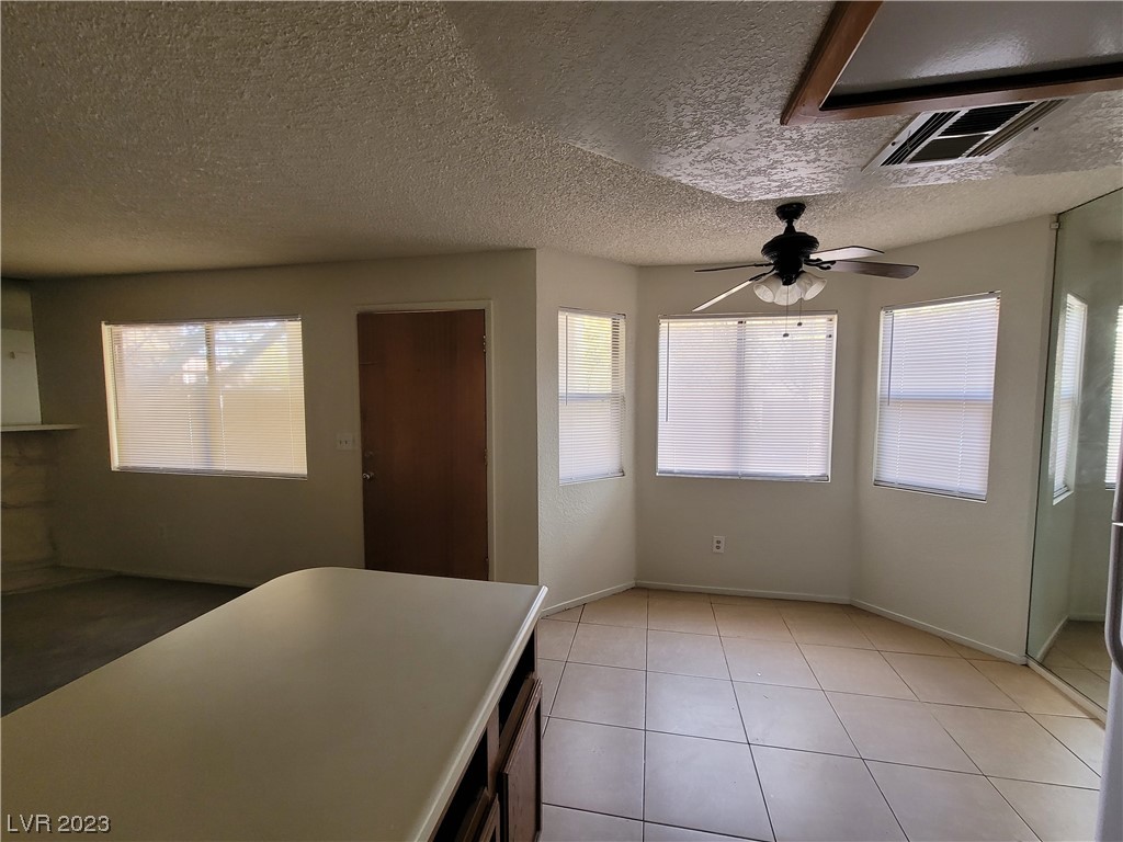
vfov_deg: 89.9
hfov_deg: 106.2
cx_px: 562
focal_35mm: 13
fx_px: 422
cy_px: 421
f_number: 2.2
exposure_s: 1/60
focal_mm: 2.2
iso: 160
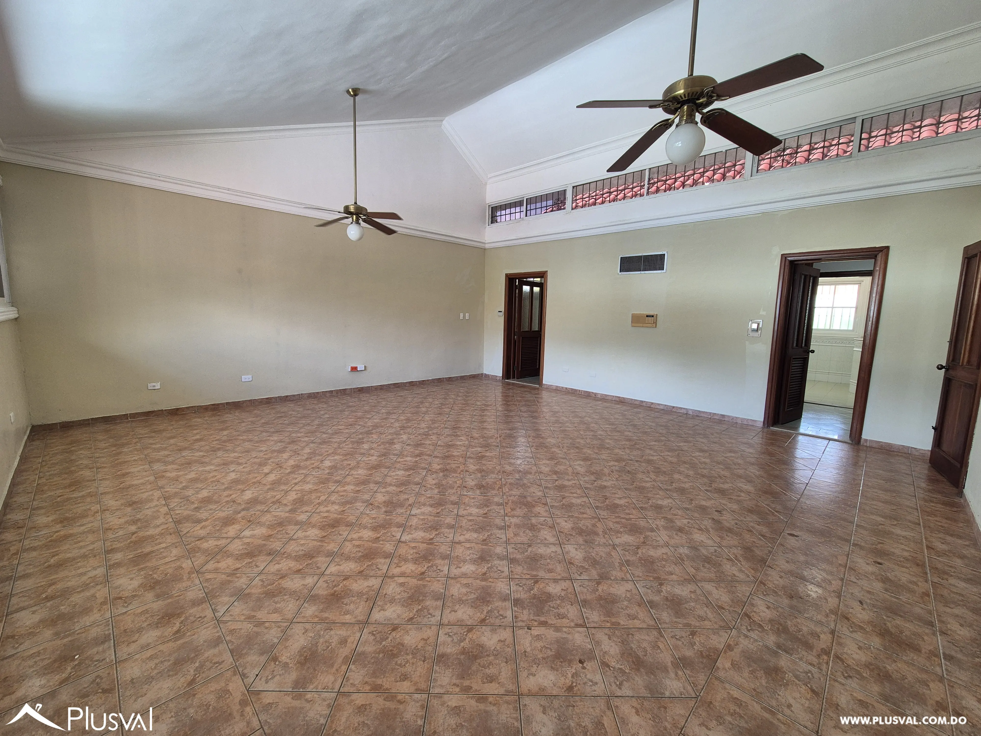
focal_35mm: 13
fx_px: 368
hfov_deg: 106.2
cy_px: 368
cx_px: 490
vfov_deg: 89.9
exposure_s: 1/60
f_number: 2.2
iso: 64
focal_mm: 2.2
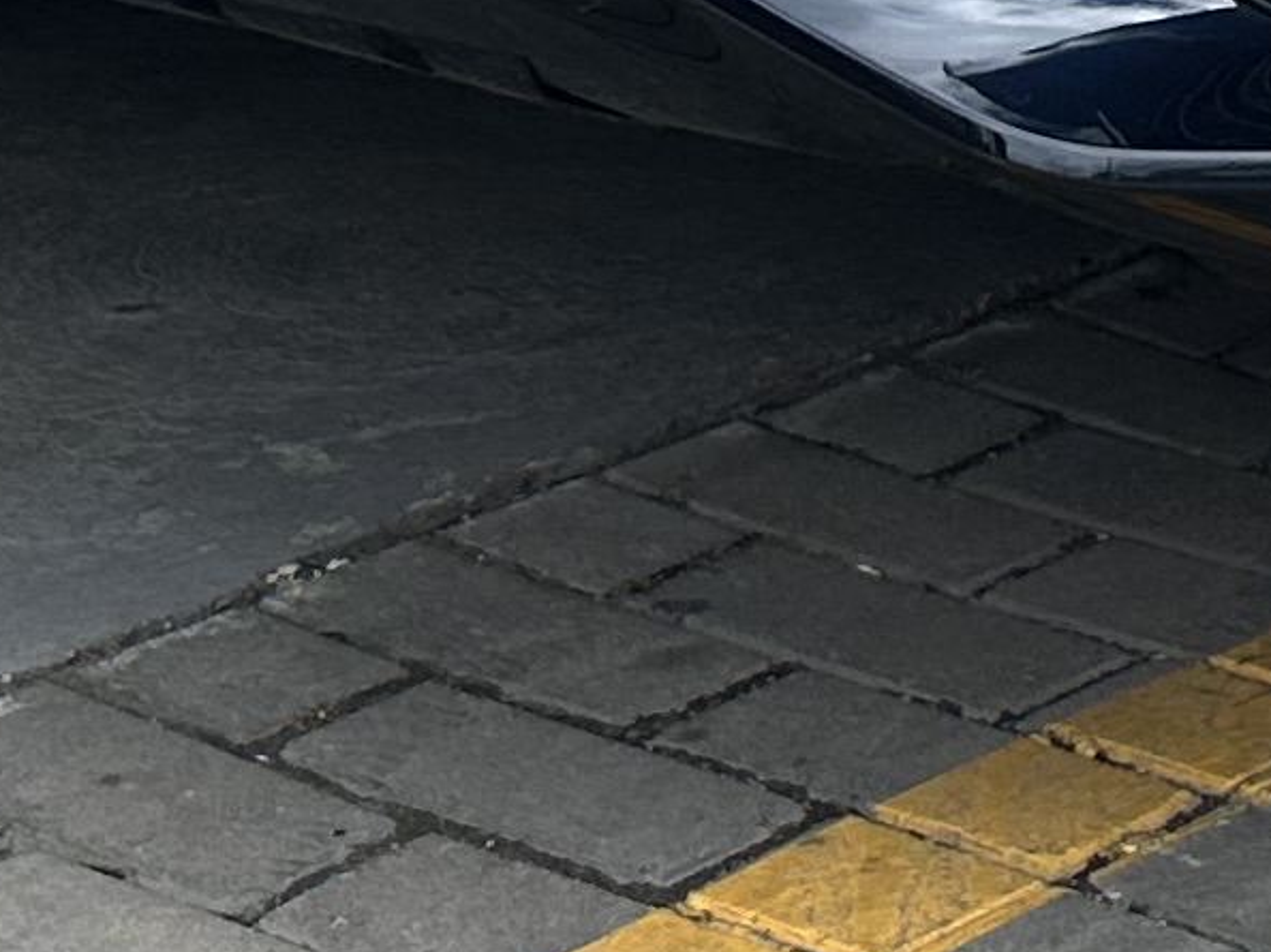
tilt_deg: -0.6
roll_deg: -2.6
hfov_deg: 11.9
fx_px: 5982
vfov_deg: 8.2
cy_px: -1470
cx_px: 1372
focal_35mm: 163
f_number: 1.78
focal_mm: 6.86
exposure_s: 1/2299
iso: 80
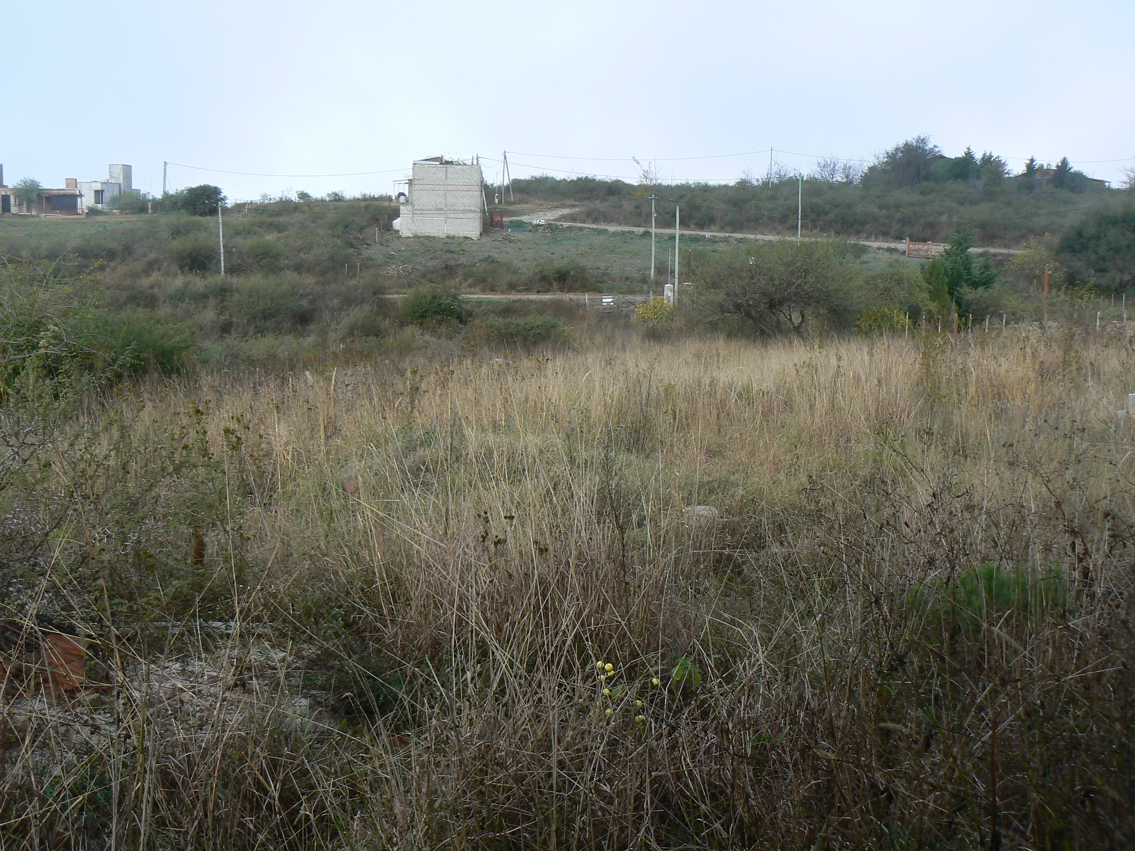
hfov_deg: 51.4
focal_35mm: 36
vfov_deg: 39.7
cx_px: 568
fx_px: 1180
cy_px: 426
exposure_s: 1/160
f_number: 5.6
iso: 80
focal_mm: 6
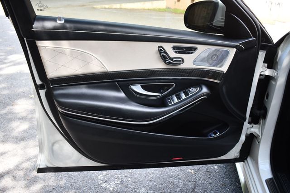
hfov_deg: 60.3
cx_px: 145
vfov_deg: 42.3
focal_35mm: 31
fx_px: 250
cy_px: 96
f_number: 3.8
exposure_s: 1/250
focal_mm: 21
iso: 450
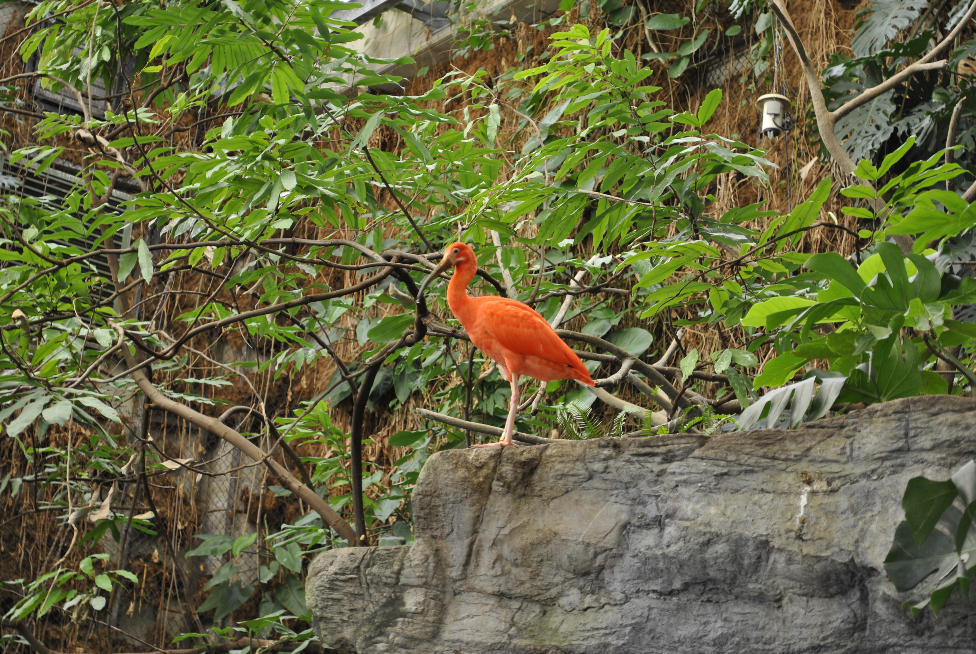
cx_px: 488
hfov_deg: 24.6
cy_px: 327
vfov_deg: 16.6
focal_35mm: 82
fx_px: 2239
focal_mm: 55
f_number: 5.6
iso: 100
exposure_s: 1/5
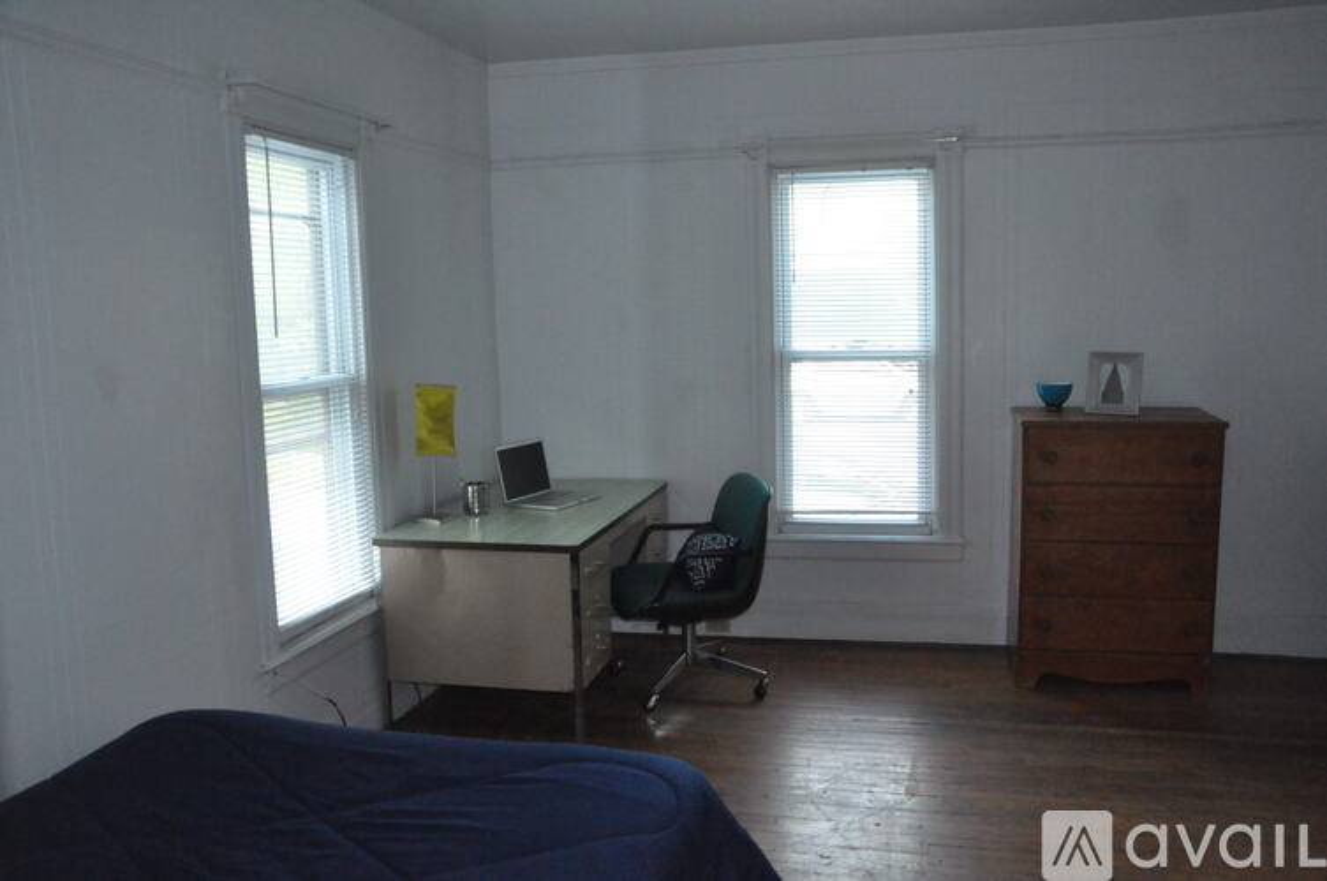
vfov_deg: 41.6
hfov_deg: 59.6
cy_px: 440
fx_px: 1160
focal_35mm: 32
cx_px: 664
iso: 3200
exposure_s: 1/200
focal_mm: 21
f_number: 6.3
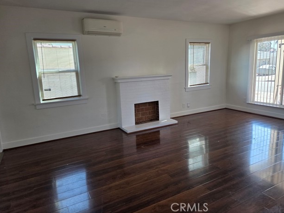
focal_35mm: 24
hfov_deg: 71.6
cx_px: 145
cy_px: 103
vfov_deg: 56.8
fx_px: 197
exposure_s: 1/180
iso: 125
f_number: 1.8
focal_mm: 5.4
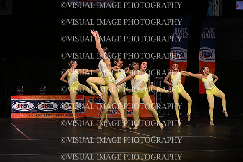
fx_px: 614
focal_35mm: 91
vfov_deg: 15.0
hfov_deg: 22.4
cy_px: 81
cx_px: 122
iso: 8000
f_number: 4
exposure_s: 1/1000
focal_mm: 91
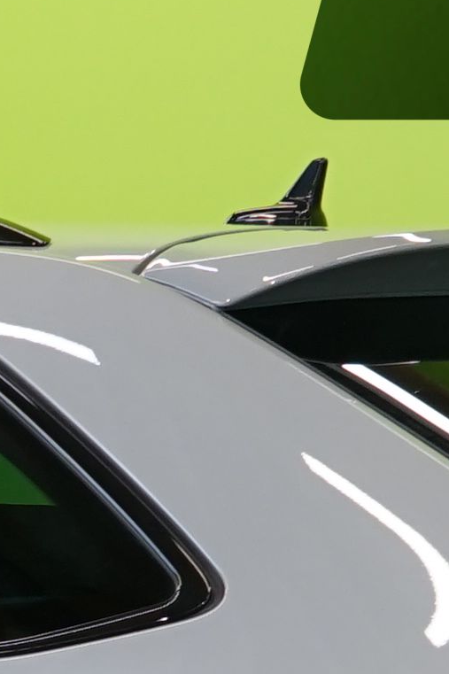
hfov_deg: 4.9
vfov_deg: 7.3
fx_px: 5165
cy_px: 1021
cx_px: -613
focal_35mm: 276
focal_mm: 35
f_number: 6.3
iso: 500
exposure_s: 1/30
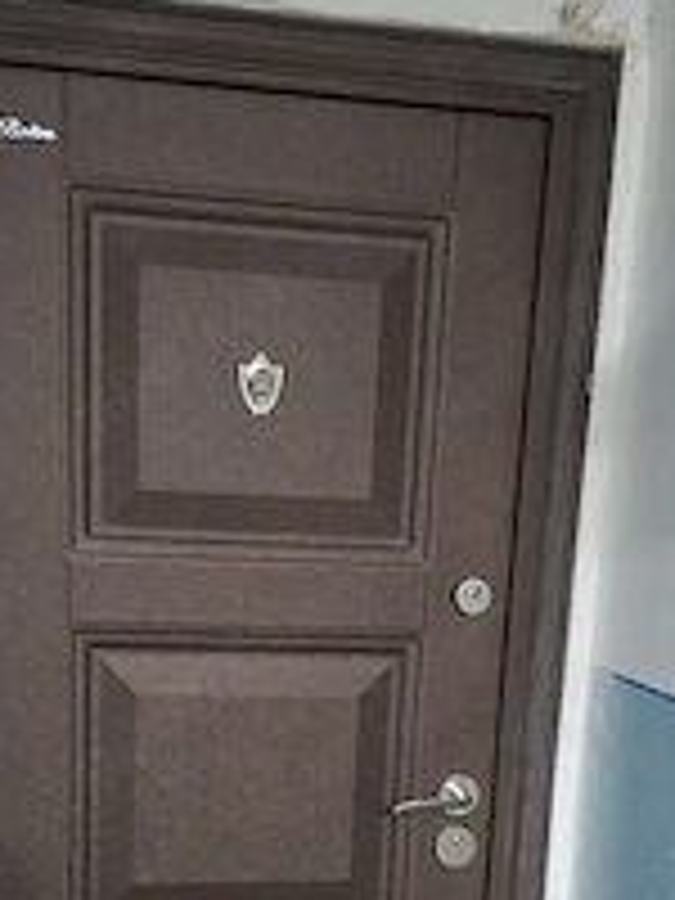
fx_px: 1196
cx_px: 306
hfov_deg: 31.5
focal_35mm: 46
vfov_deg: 39.4
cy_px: 734
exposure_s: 1/20
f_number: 1.8
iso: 1000
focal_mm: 5.54
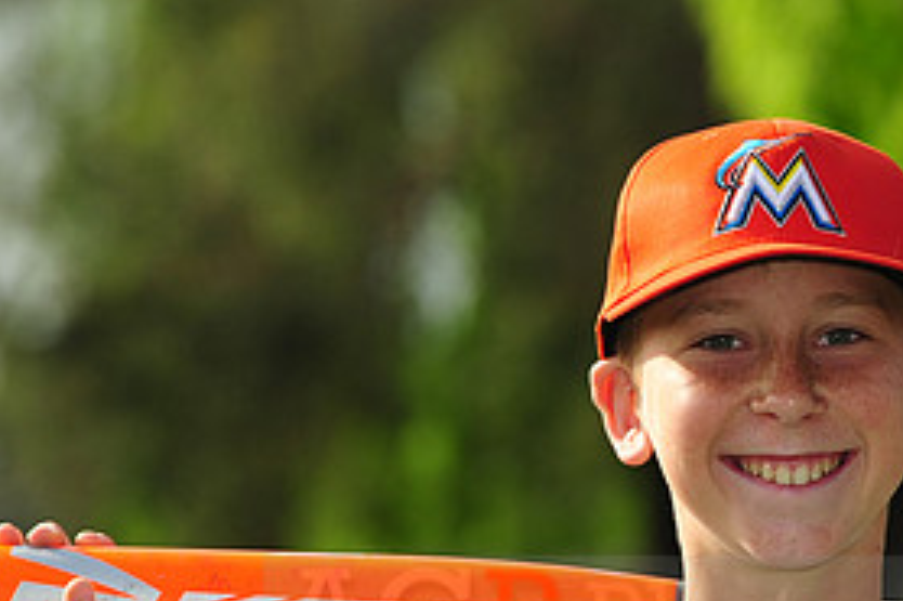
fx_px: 9676
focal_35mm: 386
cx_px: 809
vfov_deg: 3.6
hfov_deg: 5.3
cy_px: 598
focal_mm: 185
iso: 200
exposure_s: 1/500
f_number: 7.1
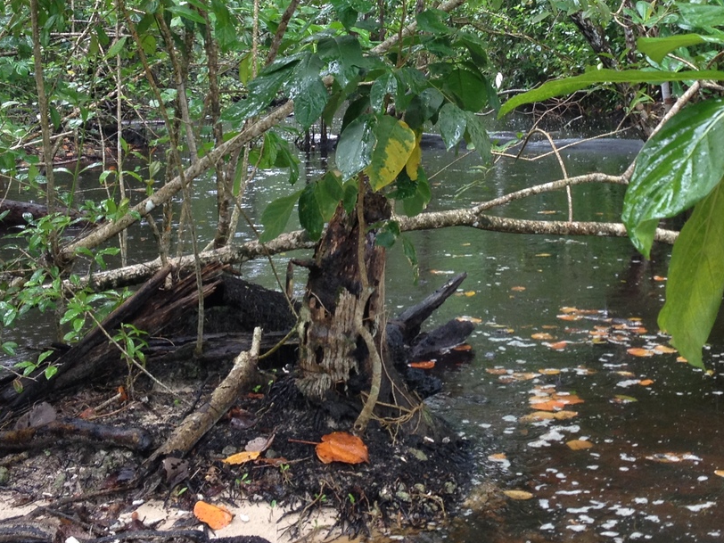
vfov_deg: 21.0
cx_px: 460
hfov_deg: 28.0
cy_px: 95
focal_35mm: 69
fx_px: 1443
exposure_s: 1/30
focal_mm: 4.28
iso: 50
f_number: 2.4
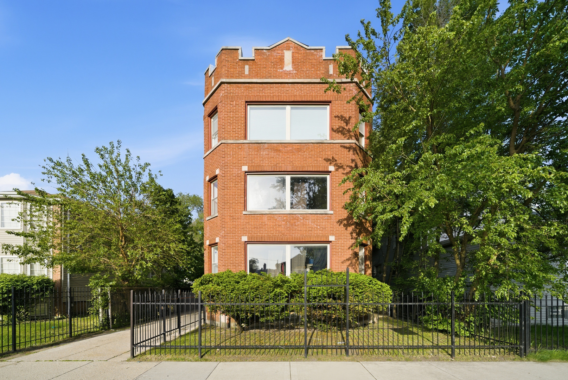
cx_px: 284
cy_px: 190
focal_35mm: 12
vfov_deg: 90.1
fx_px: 189
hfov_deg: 112.6
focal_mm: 12
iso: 80
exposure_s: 1/125
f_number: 8
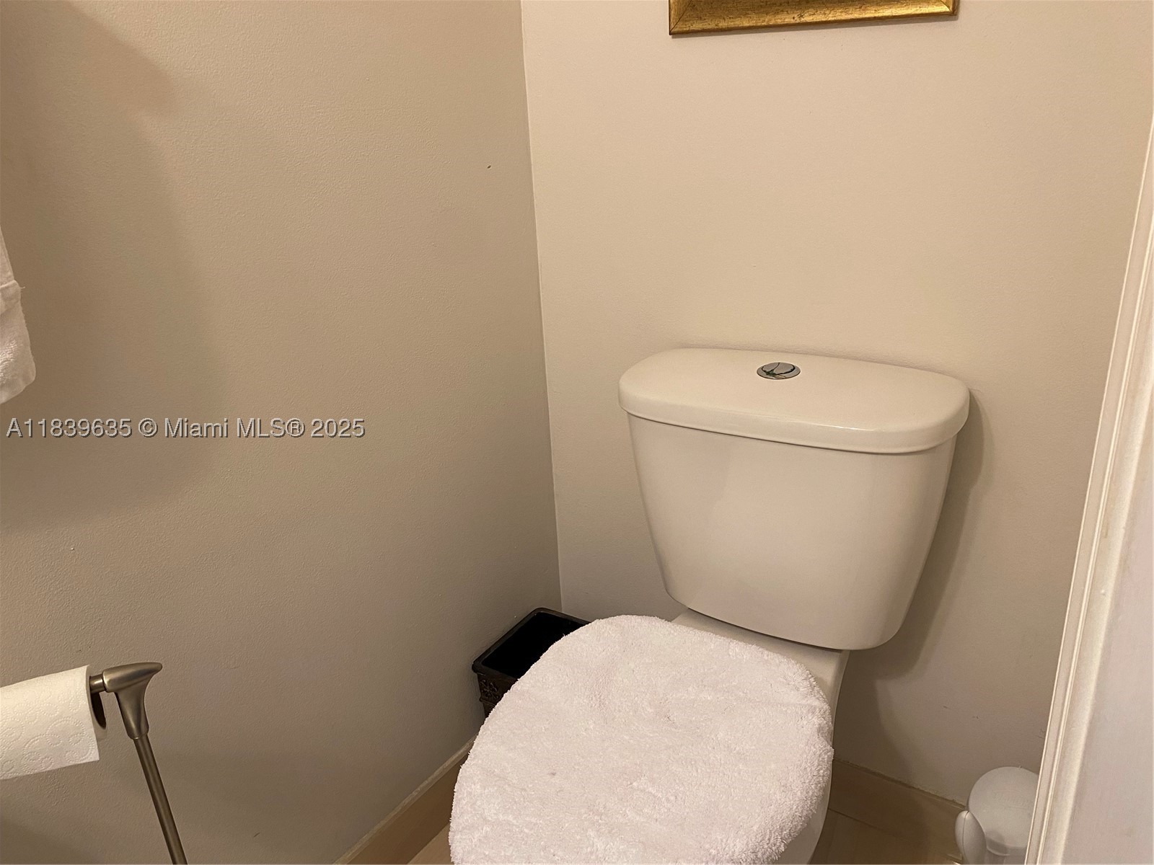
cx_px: 577
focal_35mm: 26
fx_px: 867
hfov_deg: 67.3
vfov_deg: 53.1
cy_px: 432
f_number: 1.8
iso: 200
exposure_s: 1/60
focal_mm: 4.25
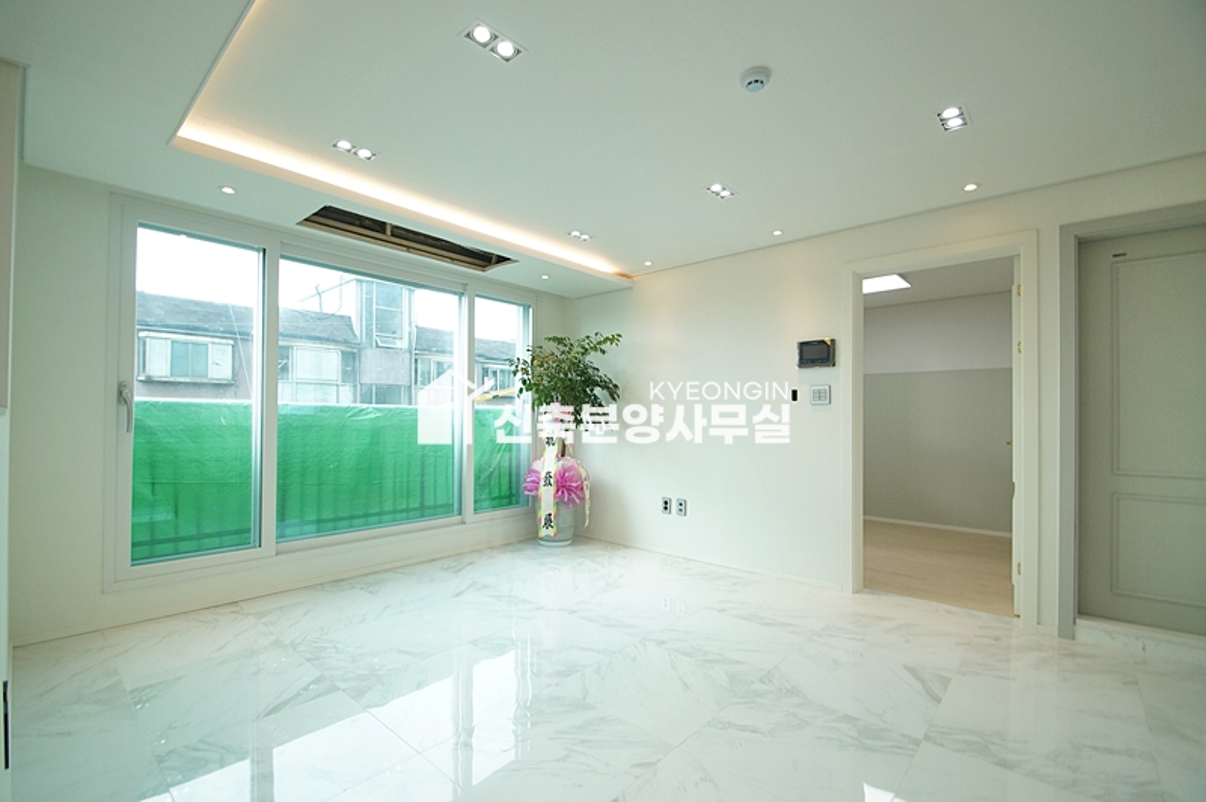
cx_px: 603
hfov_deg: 100.4
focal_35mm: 15
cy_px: 401
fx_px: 502
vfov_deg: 77.2
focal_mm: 10
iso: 800
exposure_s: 1/200
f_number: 4
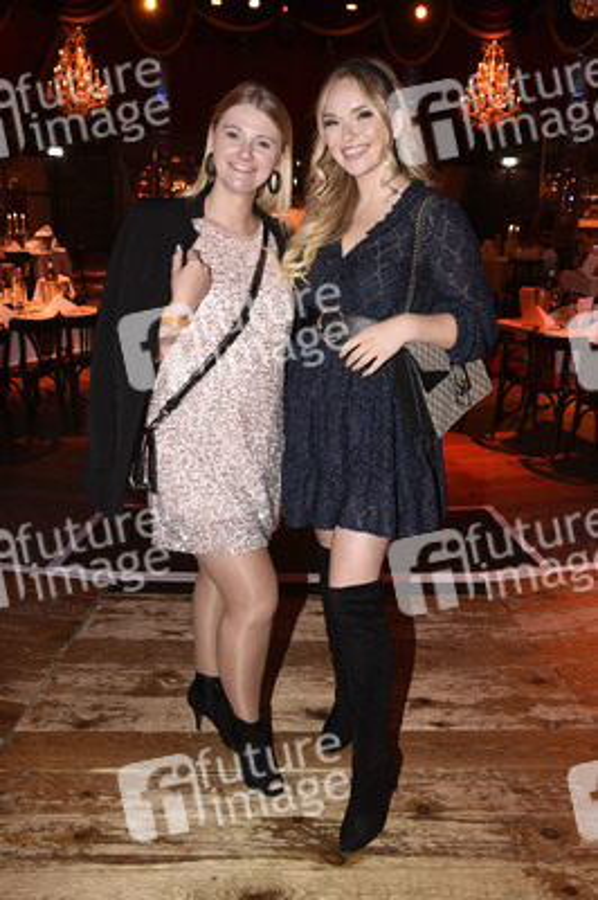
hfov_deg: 43.5
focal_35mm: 30
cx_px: 299
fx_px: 749
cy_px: 450
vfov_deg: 62.0
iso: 2500
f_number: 6.3
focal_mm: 30
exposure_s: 1/60
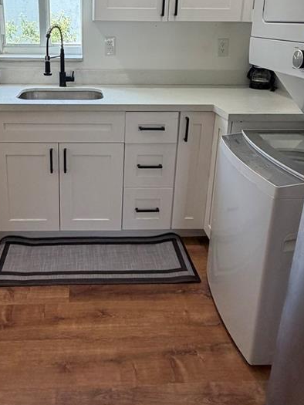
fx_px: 375
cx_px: 103
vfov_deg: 55.3
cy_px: 127
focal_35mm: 32
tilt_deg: -15.0
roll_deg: -1.0
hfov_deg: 43.6
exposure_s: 1/120
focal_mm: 2.22
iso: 250
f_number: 2.2
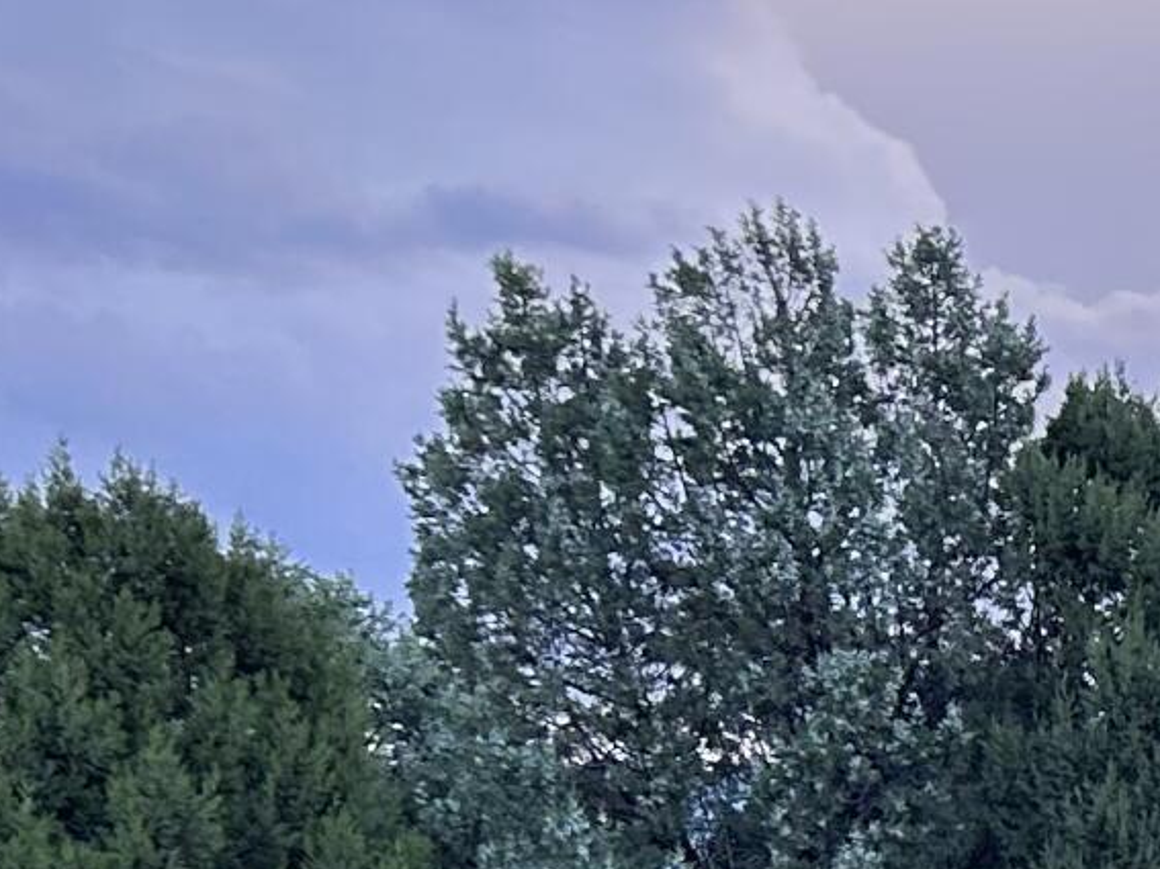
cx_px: 2891
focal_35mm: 127
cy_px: 1789
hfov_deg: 12.1
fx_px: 4255
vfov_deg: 10.6
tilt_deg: -5.8
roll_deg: -2.3
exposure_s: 1/454
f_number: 1.78
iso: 80
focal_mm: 6.86
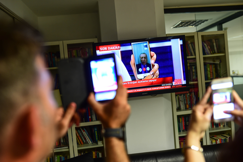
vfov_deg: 37.8
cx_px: 122
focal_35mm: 35
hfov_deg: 54.5
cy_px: 81
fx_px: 236
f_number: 2.5
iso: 500
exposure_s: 1/30
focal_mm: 35
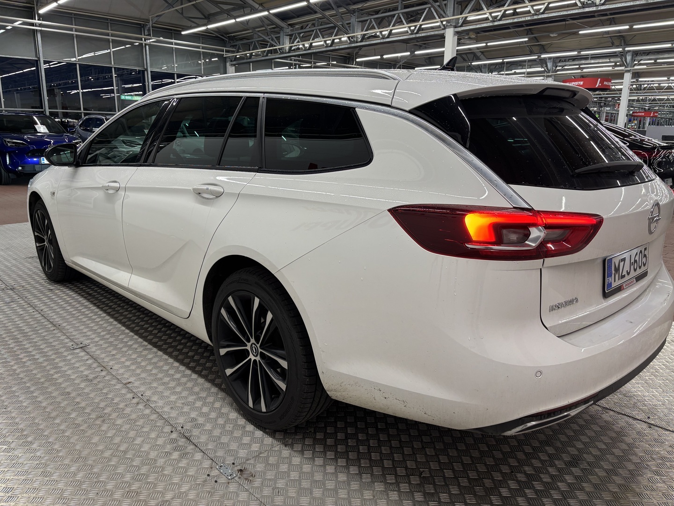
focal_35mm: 26
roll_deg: -0.5
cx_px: 337
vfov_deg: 53.1
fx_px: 506
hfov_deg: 67.3
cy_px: 253
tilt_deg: -13.7
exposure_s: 1/100
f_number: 1.6
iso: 80
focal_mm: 5.96
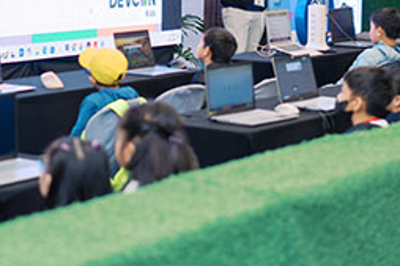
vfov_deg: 11.4
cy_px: -44
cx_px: 192
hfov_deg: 17.4
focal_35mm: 118
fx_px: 1310
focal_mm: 50
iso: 400
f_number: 1.8
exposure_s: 1/160
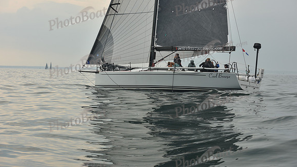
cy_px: 85
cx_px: 148
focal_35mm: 74
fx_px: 583
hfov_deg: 28.6
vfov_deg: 16.3
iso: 250
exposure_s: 1/640
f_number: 7.1
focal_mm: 70
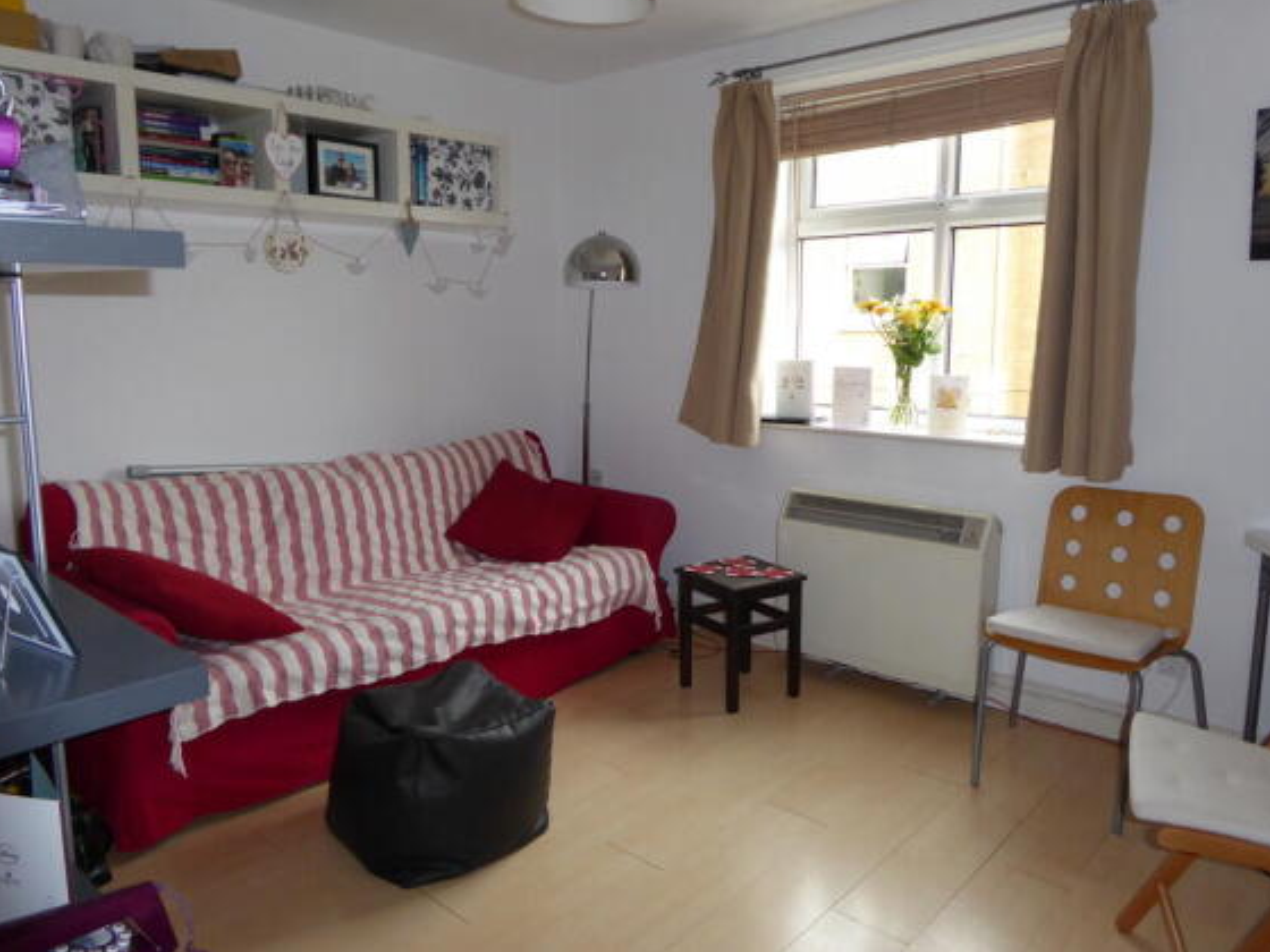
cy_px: 459
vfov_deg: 54.9
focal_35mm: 25
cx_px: 636
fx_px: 917
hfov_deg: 69.4
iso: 250
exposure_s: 1/60
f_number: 3.3
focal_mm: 4.3
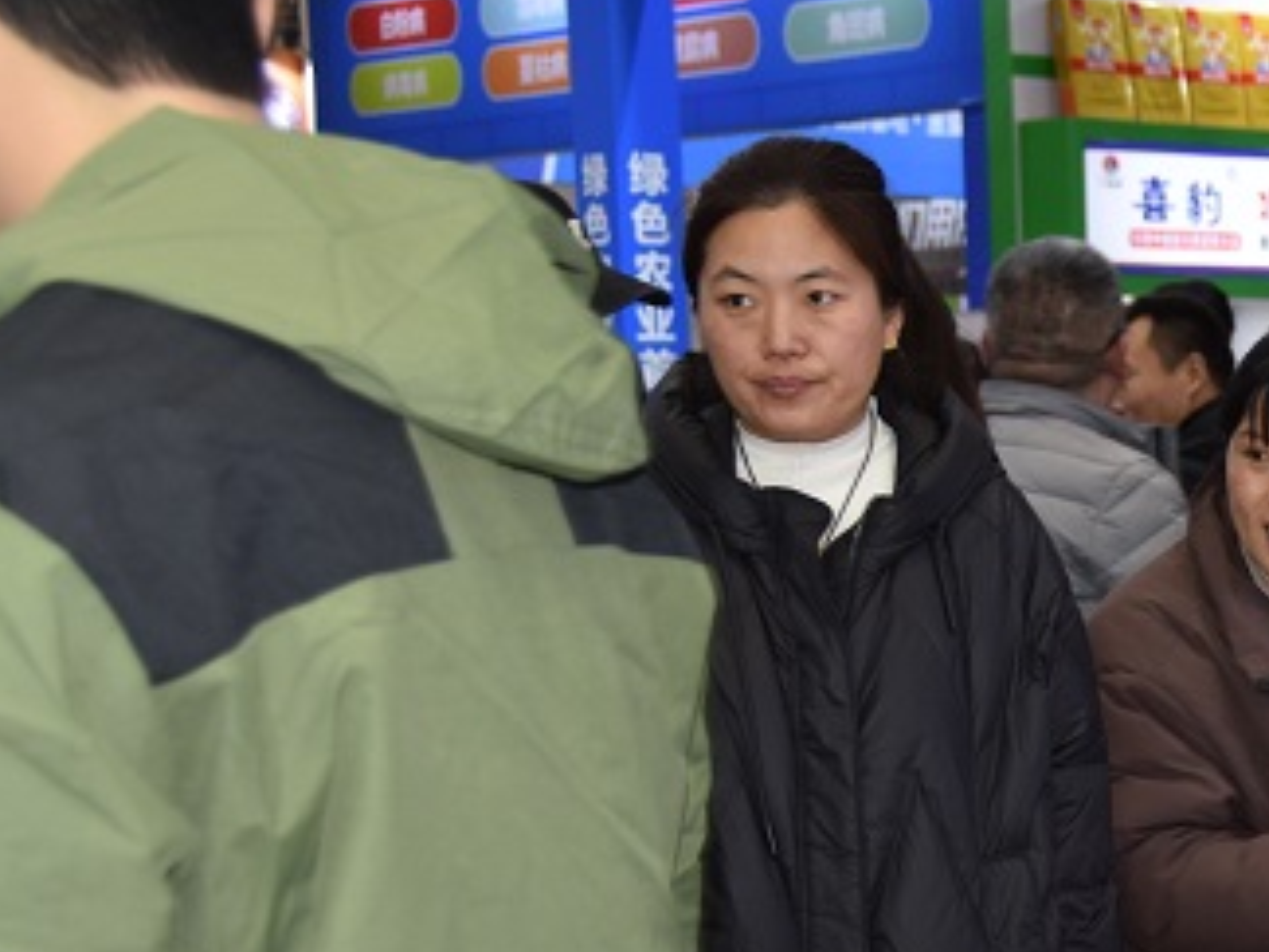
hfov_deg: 18.0
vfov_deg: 14.2
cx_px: 1547
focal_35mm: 103
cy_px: 793
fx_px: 3783
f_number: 4
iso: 400
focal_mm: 29
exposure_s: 1/100
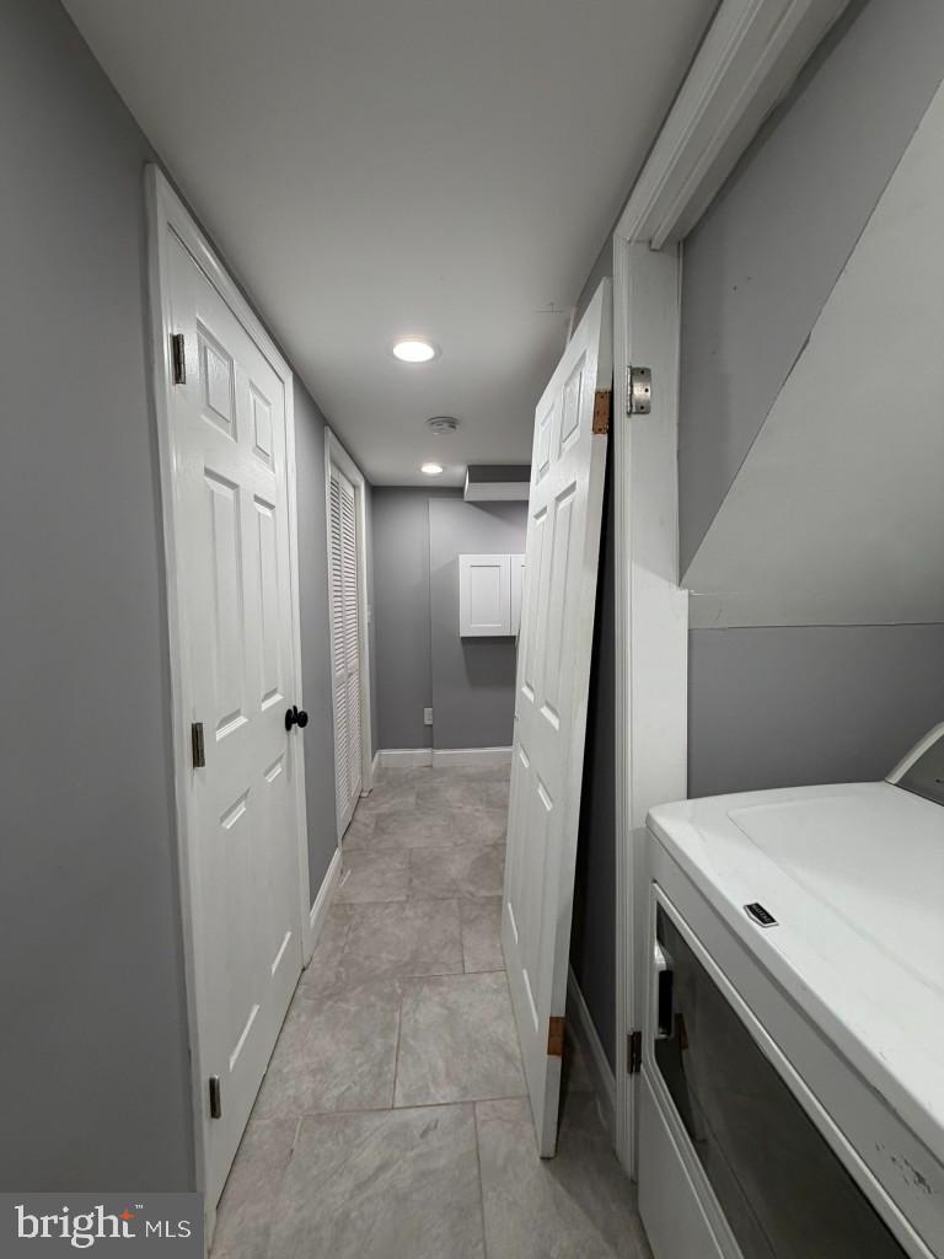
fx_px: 509
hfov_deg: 85.7
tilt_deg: -2.7
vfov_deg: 102.1
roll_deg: -0.7
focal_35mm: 14
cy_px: 630
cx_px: 472
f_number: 2.2
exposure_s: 1/120
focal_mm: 2.22
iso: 200
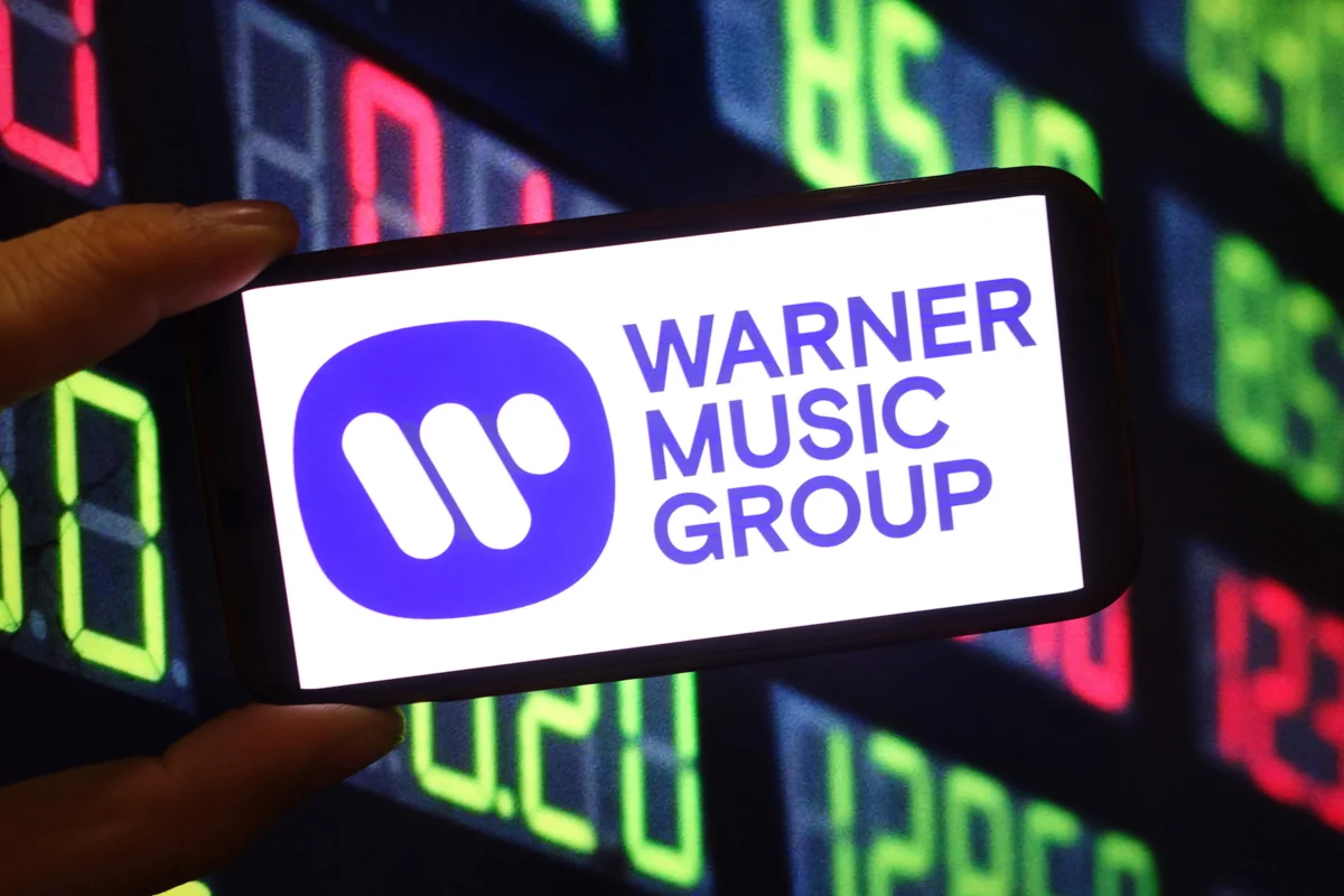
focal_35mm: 28
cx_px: 672
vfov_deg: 46.4
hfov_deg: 65.5
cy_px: 448
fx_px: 1045
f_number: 2.8
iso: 400
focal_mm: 10.4
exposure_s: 1/100
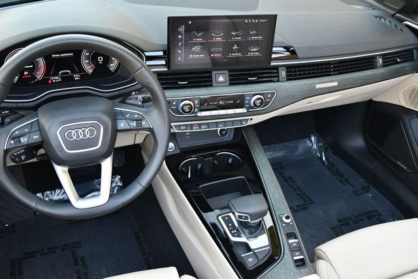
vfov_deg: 33.5
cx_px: 209
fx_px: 465
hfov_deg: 48.4
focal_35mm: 40
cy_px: 140
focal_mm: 20
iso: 800
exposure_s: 1/250
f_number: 3.8
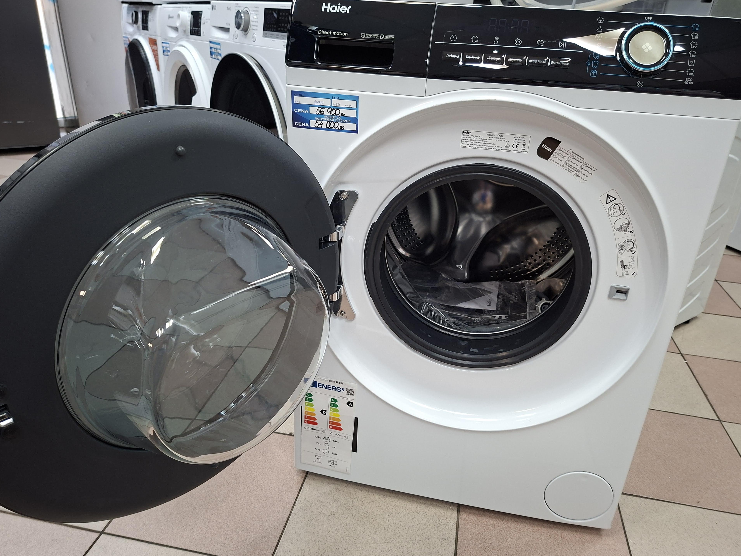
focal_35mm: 24
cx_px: 378
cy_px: 276
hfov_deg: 71.6
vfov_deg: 56.8
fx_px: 514
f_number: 1.8
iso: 250
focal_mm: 5.54
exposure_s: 1/50
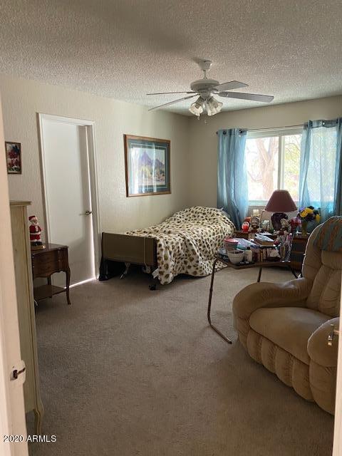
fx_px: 343
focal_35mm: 26
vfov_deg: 67.3
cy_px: 228
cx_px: 171
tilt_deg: -6.7
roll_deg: +1.8
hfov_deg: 53.1
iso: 400
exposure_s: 1/40
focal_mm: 4.25
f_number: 1.8
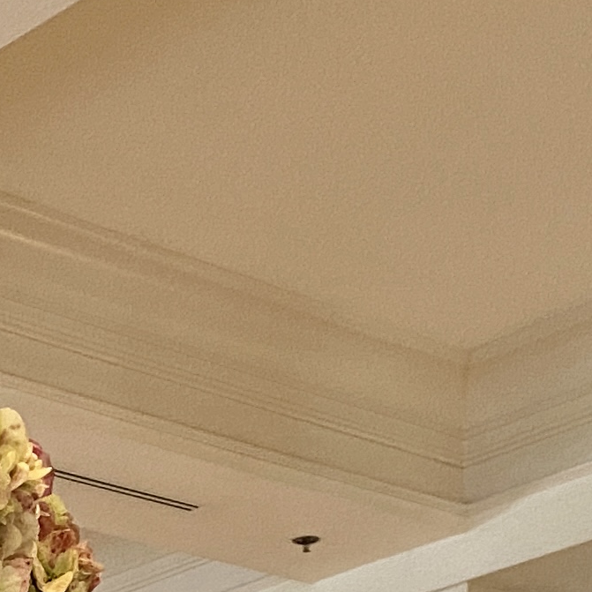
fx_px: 2670
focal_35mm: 138
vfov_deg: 11.7
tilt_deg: +7.6
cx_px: -49
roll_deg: +0.5
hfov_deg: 12.4
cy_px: 1053
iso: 160
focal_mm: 4.25
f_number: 1.8
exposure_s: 1/60
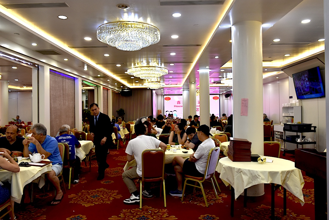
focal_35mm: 27
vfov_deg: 47.9
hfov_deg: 67.4
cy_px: 110
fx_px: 247
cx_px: 164
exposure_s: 1/100
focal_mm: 18
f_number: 5
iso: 400
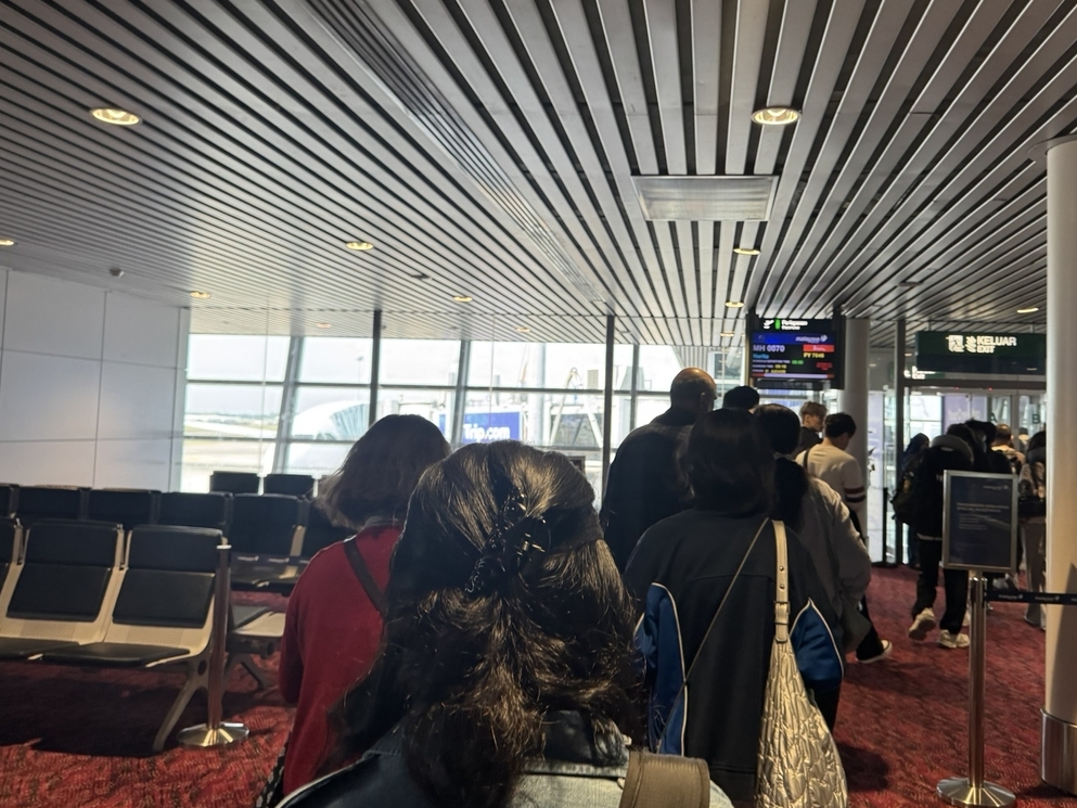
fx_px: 902
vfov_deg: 48.2
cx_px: 614
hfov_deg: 61.4
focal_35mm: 29
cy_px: 372
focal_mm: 6.76
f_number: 1.78
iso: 200
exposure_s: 1/97
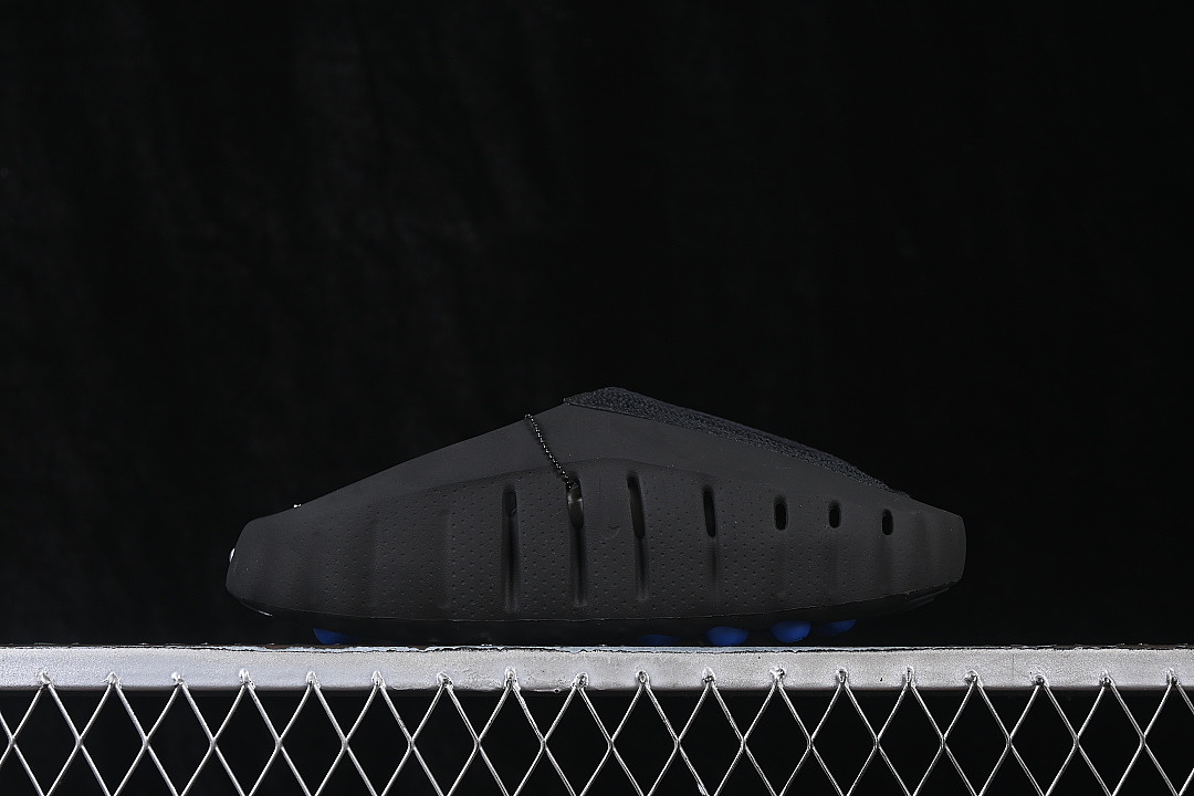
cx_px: 597
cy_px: 398
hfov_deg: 27.0
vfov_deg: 18.2
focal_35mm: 75
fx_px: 2487
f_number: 6.3
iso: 160
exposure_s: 1/60
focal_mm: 50
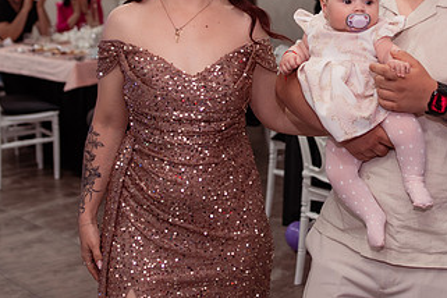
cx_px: 334
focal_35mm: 71
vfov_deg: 18.9
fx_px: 882
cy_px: 37
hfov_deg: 28.1
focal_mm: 35
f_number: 2.8
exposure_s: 1/200
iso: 1000
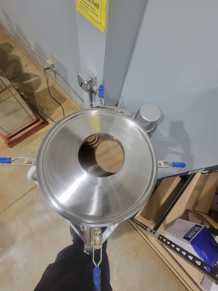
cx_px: 109
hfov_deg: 89.9
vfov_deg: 106.2
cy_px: 146
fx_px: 109
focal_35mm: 13
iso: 400
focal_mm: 2.2
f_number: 2.2
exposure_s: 1/60
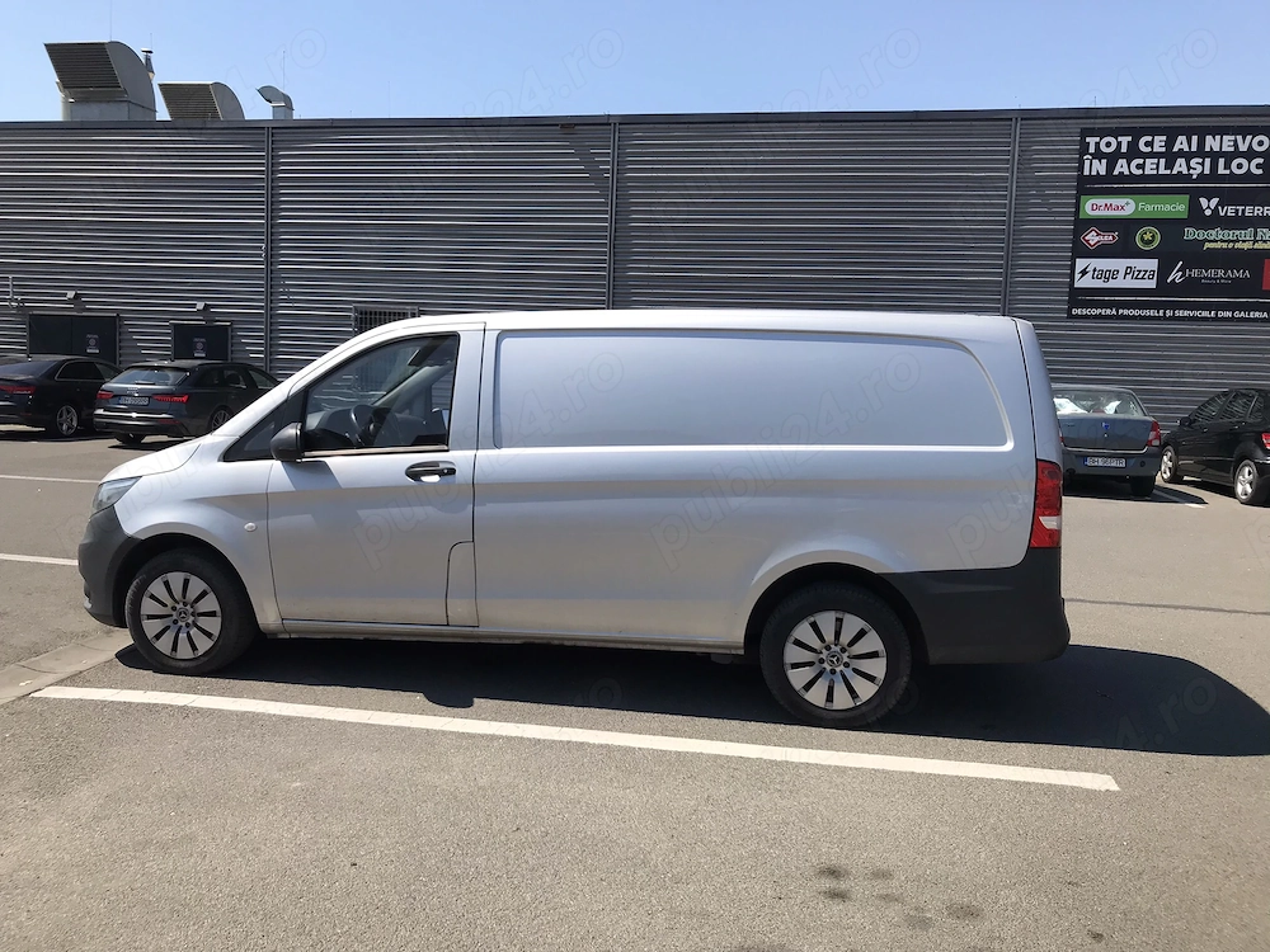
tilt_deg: -4.5
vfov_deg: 49.7
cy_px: 476
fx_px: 1027
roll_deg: -2.9
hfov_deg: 63.4
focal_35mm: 28
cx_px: 635
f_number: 1.8
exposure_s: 1/2457
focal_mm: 3.99
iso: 20
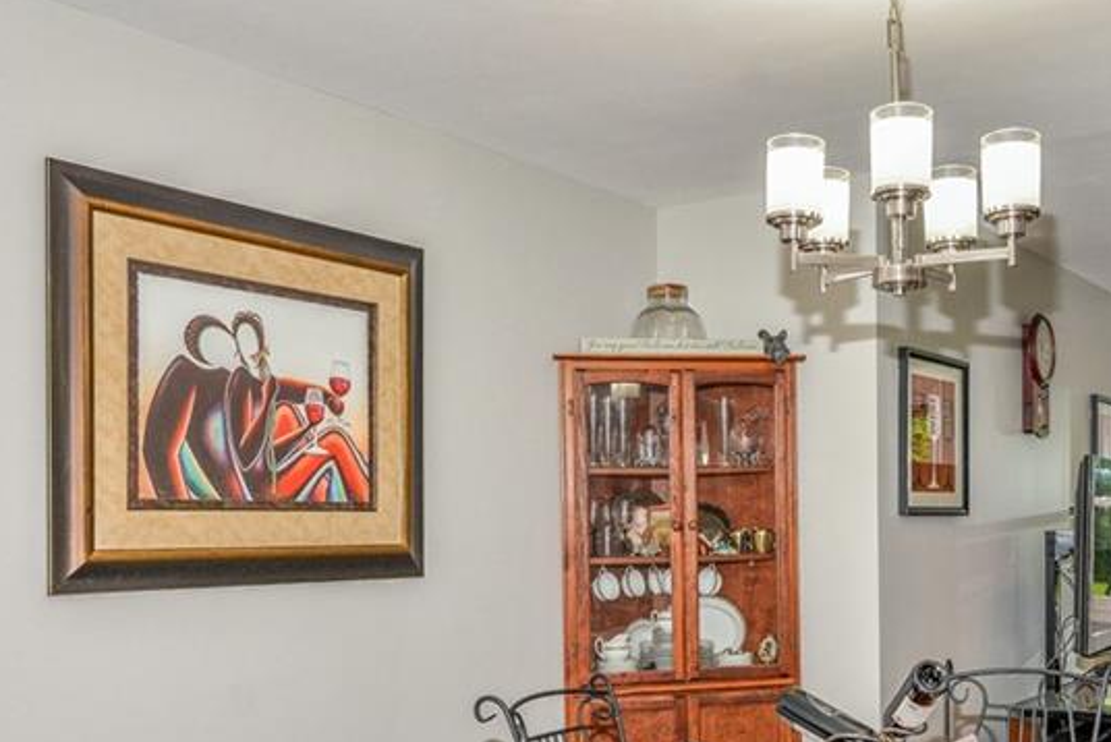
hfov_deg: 45.5
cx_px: 757
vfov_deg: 31.5
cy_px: 530
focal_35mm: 42
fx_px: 1297
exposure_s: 1/60
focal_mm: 22
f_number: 5
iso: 250
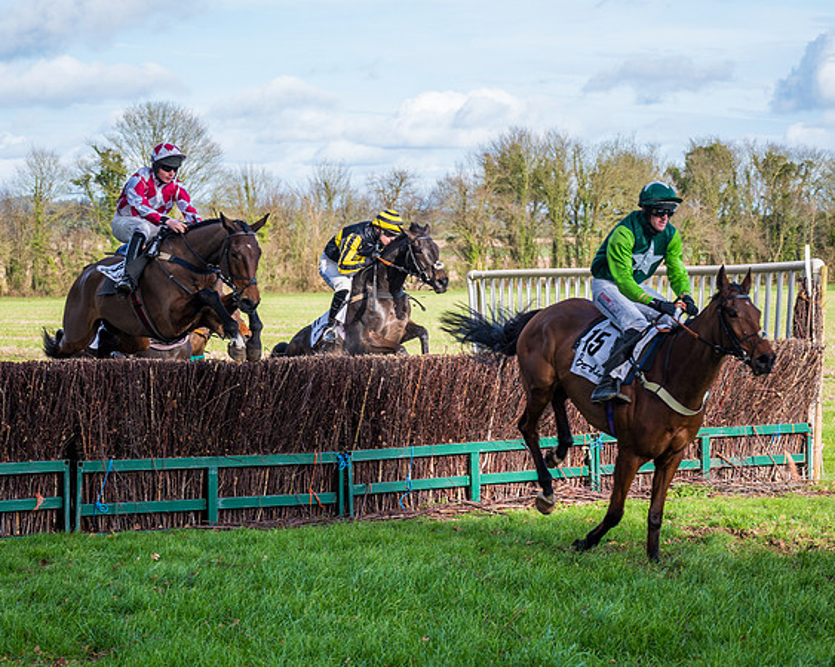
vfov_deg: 15.7
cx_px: 414
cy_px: 316
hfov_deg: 19.6
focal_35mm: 98
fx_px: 2418
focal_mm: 70
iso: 250
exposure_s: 1/1250
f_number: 4
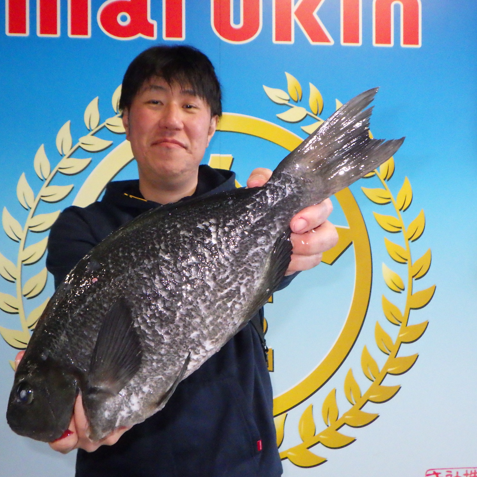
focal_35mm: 34
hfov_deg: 48.3
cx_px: 208
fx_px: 530
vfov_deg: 48.5
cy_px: 239
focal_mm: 5
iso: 1600
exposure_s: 1/60
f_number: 3.5
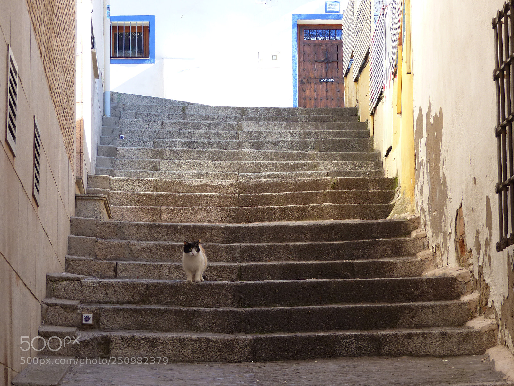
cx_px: 257
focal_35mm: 114
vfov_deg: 13.0
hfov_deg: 17.3
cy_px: 193
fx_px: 1693
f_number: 3.2
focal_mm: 20.5
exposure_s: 1/125
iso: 100
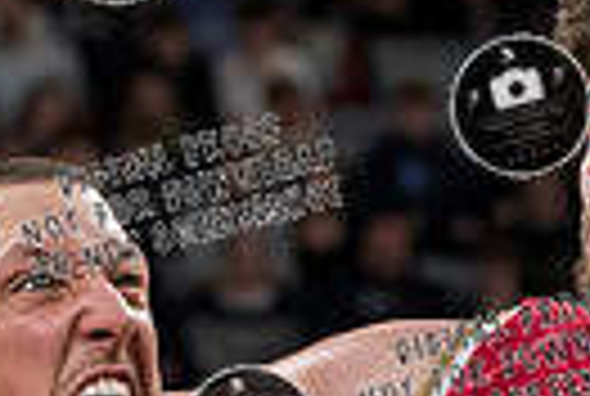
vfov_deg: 2.3
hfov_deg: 3.4
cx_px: 301
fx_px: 9987
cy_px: 1158
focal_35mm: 608
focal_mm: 70
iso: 900
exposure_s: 1/1000
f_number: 3.2
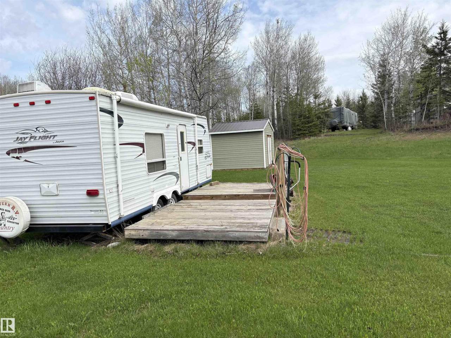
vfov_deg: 53.1
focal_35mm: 26
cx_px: 226
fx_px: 339
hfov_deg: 67.3
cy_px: 169
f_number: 1.6
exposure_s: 1/3125
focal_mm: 5.96
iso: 50
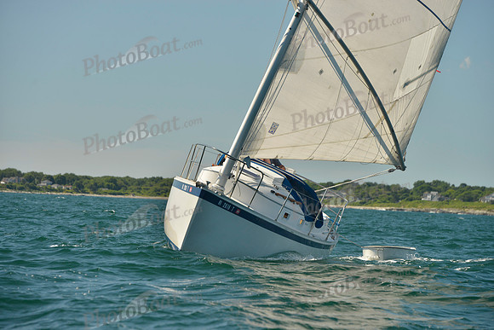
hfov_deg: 12.8
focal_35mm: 160
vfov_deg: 8.6
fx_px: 2196
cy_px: 165
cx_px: 247
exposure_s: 1/640
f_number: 7.1
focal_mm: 160
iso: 280
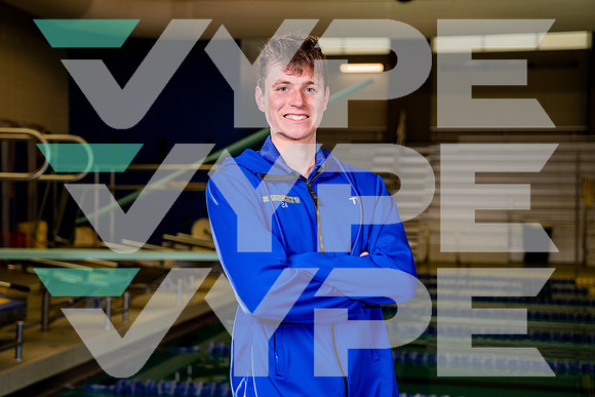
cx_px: 298
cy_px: 198
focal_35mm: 70
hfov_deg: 28.8
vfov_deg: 19.5
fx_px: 1157
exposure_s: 1/200
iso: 400
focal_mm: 70
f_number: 4
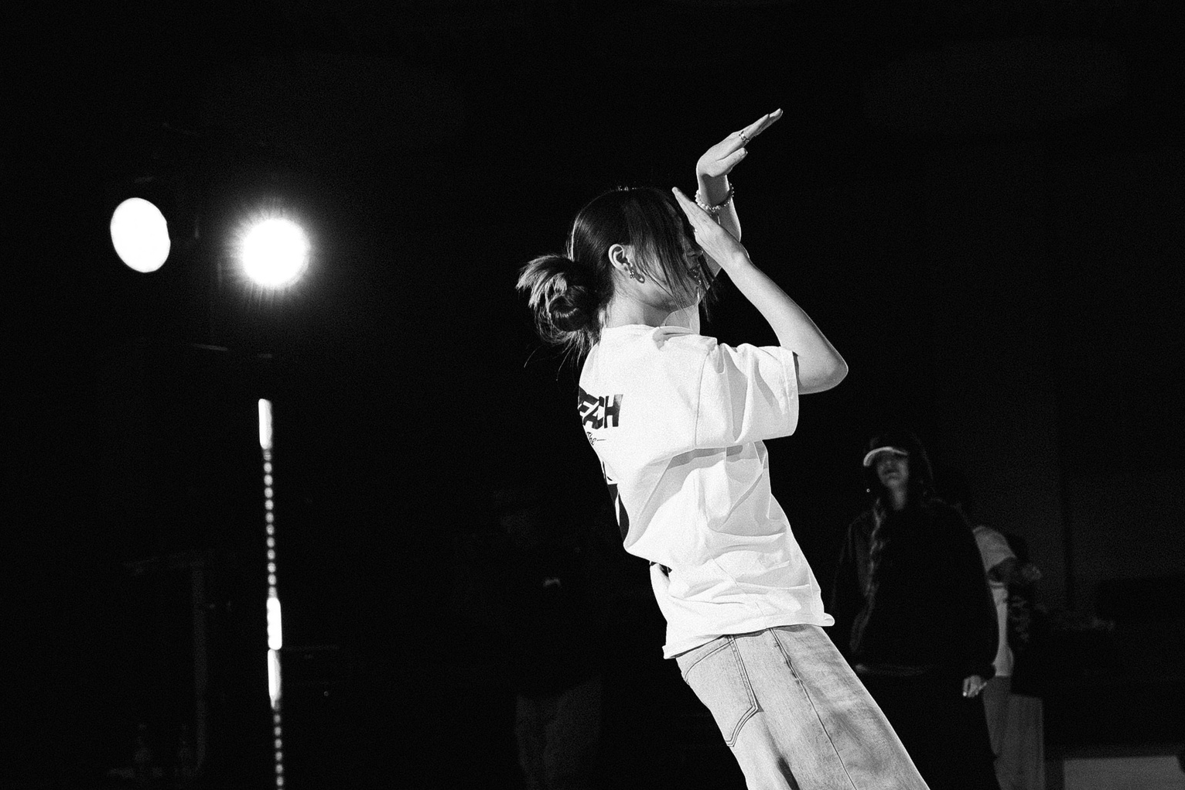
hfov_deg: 30.5
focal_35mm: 66
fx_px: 2172
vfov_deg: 20.4
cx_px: 632
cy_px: 603
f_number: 2.8
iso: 3200
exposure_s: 1/800
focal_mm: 34
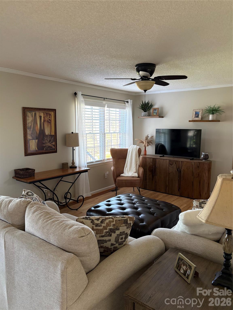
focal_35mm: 26
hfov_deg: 53.1
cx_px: 116
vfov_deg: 67.3
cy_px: 155
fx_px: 233
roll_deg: +0.0
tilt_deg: -6.9
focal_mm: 5.96
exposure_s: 1/60
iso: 320
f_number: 1.6
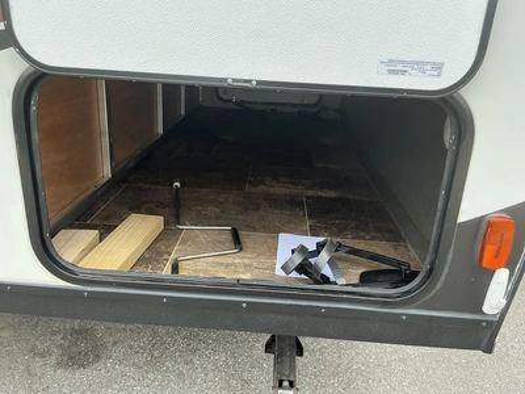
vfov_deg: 49.7
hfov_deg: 63.4
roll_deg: +0.6
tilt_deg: -17.8
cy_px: 197
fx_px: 425
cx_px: 262
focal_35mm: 28
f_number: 1.8
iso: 25
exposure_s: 1/318
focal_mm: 3
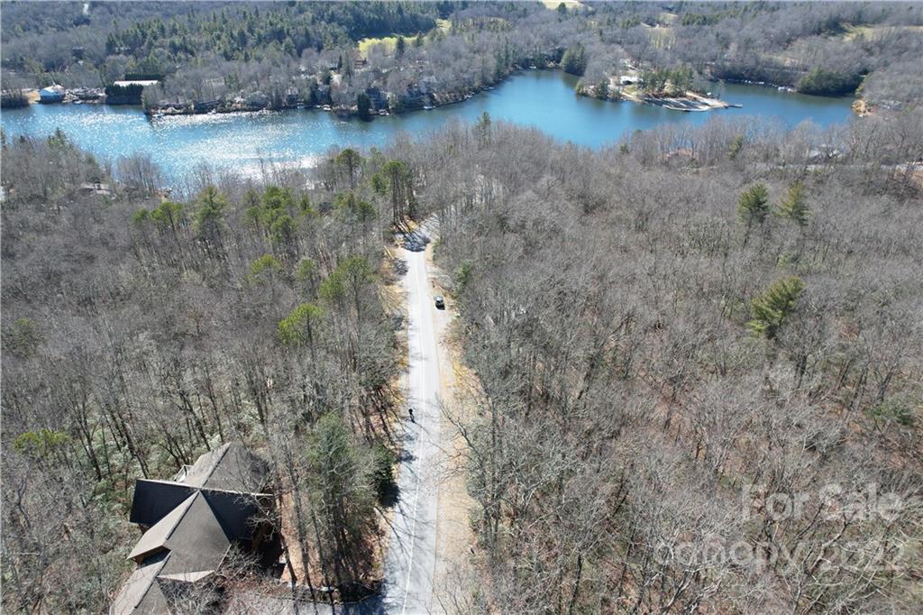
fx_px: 564
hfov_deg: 78.6
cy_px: 308
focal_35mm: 22
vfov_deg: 57.2
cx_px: 462
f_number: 2.8
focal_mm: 8.38
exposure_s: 1/500
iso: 100
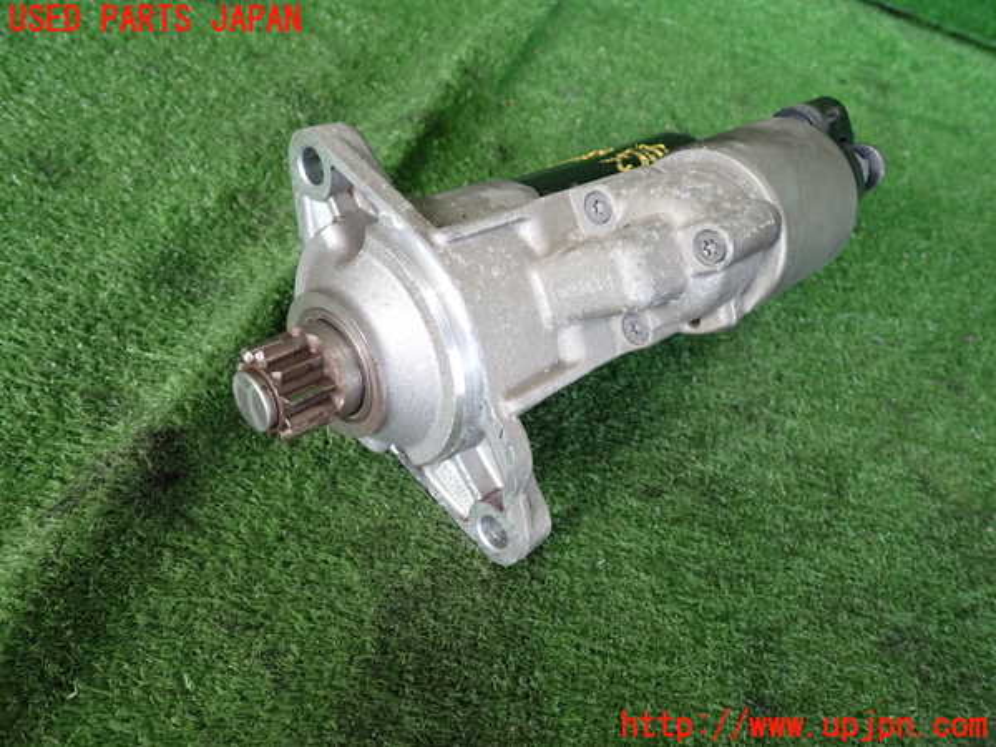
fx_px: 806
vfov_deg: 49.7
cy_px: 374
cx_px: 498
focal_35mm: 28
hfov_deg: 63.4
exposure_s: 1/100
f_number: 2.2
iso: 200
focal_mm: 5.05
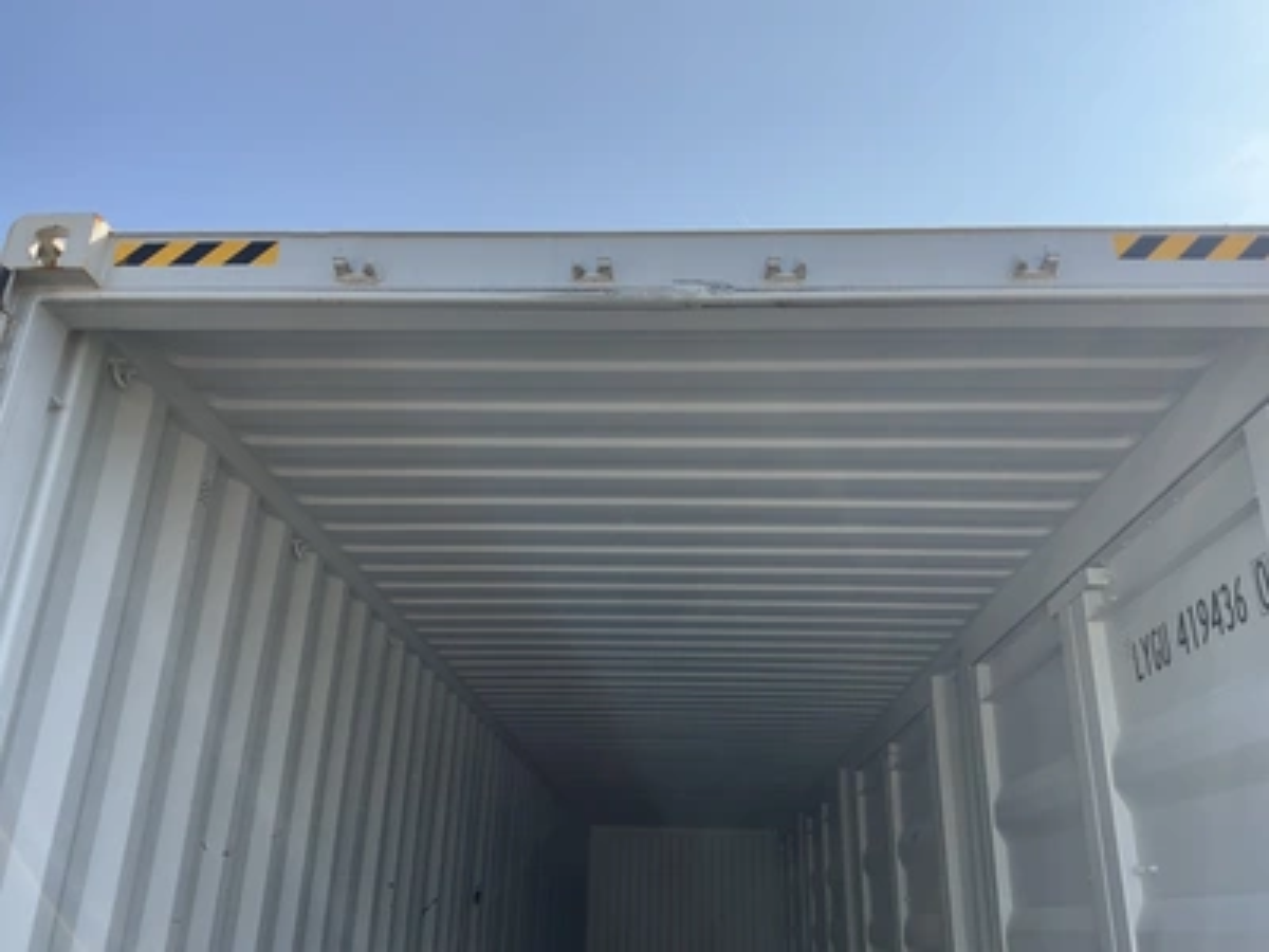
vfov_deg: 48.2
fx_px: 1063
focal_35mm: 29
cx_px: 634
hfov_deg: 61.7
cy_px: 476
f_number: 1.8
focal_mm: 3
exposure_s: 1/1121
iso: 25
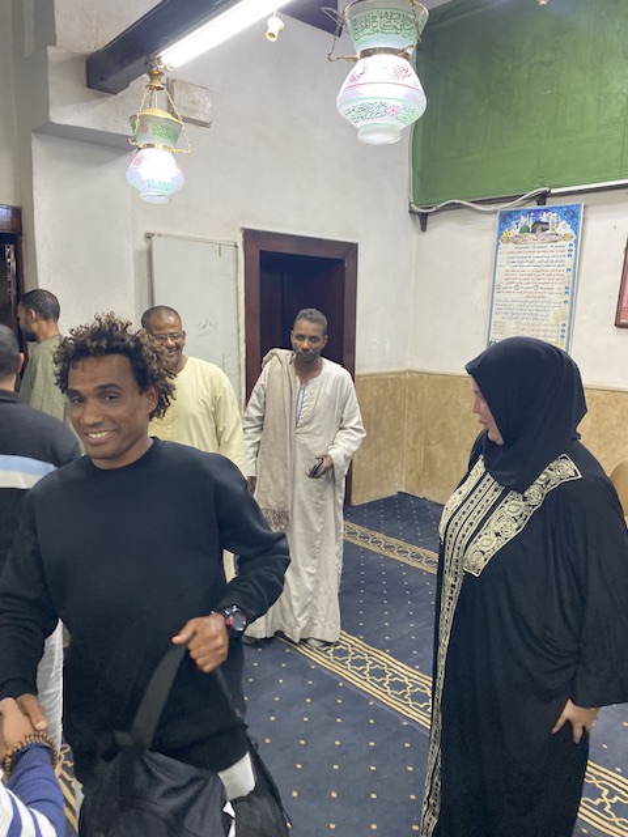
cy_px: 418
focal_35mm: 26
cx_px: 314
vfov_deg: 67.3
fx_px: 629
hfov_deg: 53.1
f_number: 1.8
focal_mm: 4.25
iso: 200
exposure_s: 1/50
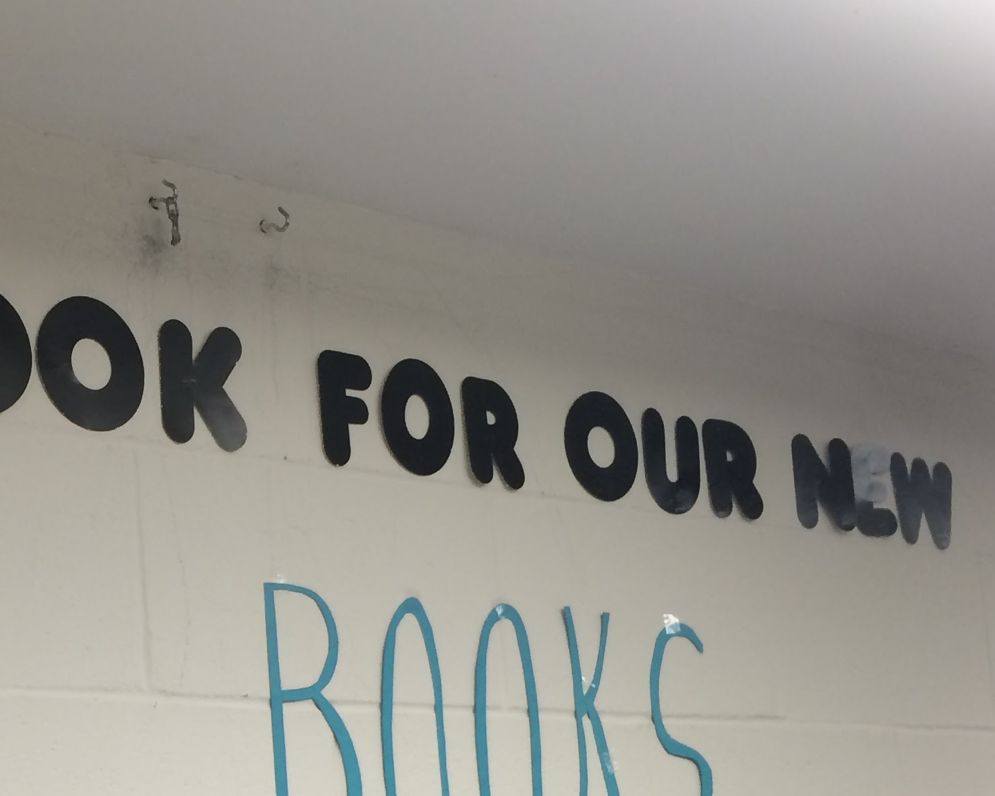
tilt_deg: +5.6
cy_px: 757
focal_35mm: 62
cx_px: 7
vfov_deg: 23.7
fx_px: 1826
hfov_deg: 28.6
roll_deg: +4.3
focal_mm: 4.15
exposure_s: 1/40
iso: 40
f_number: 2.2
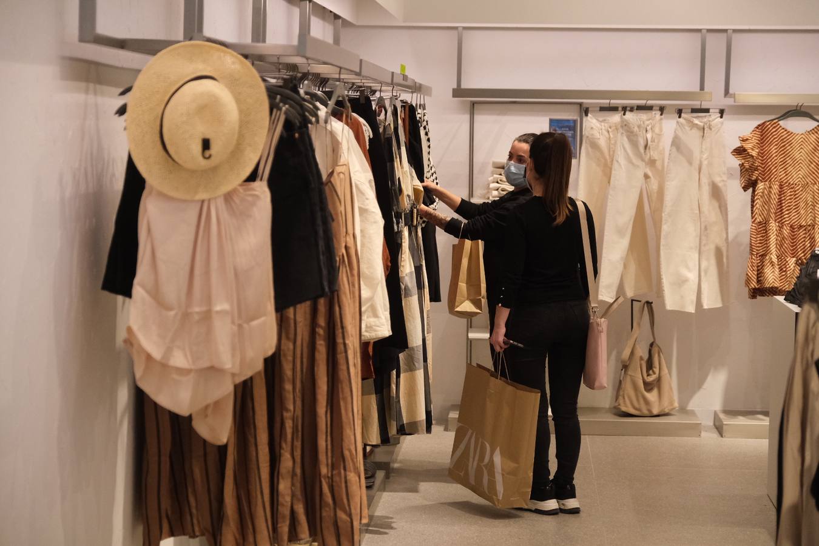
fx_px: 1888
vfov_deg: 16.5
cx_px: 410
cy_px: 273
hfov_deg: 24.5
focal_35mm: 83
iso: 3200
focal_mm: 55
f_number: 2.8
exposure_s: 1/1000
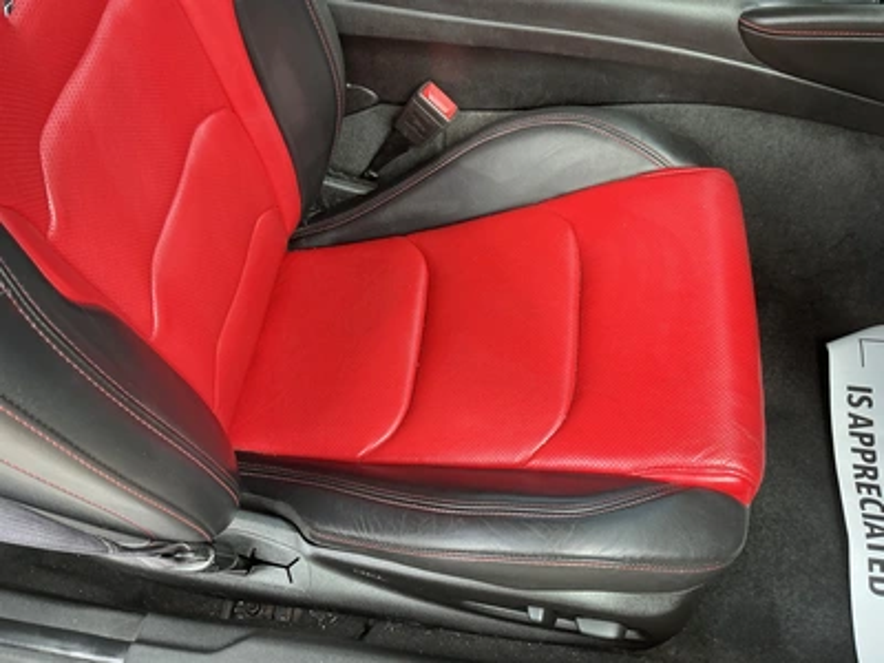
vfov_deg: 49.7
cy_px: 332
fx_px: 715
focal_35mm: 28
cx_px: 442
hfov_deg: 63.4
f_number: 1.8
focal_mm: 3
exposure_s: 1/122
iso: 40
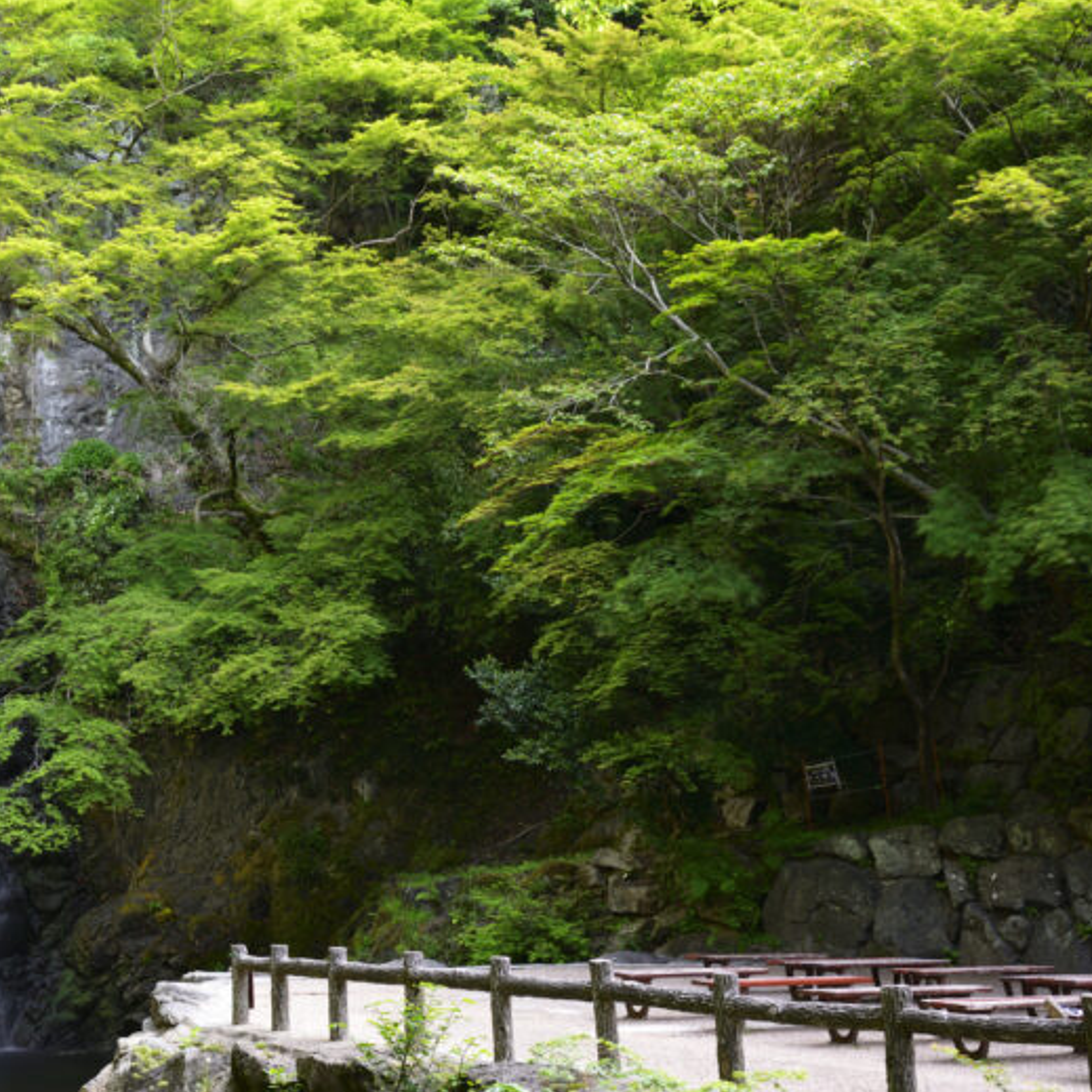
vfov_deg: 32.8
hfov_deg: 30.7
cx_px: 27
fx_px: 1856
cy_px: 582
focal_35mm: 52
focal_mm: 31
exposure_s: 15
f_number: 11
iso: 64
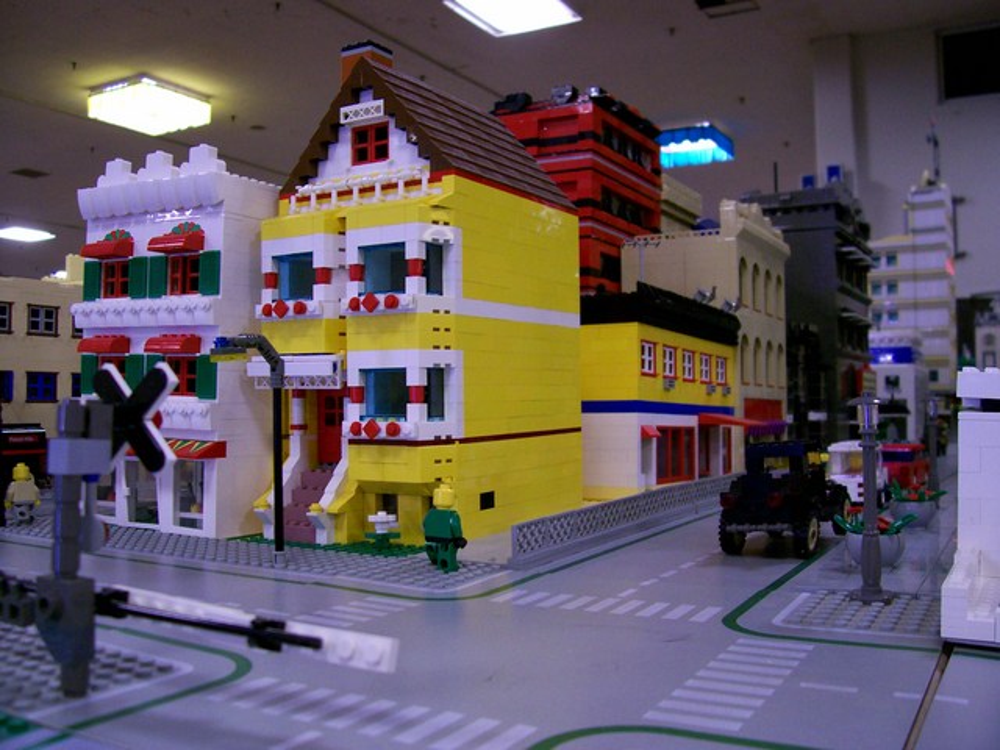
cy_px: 375
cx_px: 500
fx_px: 982
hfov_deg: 54.0
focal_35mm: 34
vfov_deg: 41.8
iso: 160
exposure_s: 1/17.6
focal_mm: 5.6
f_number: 2.7
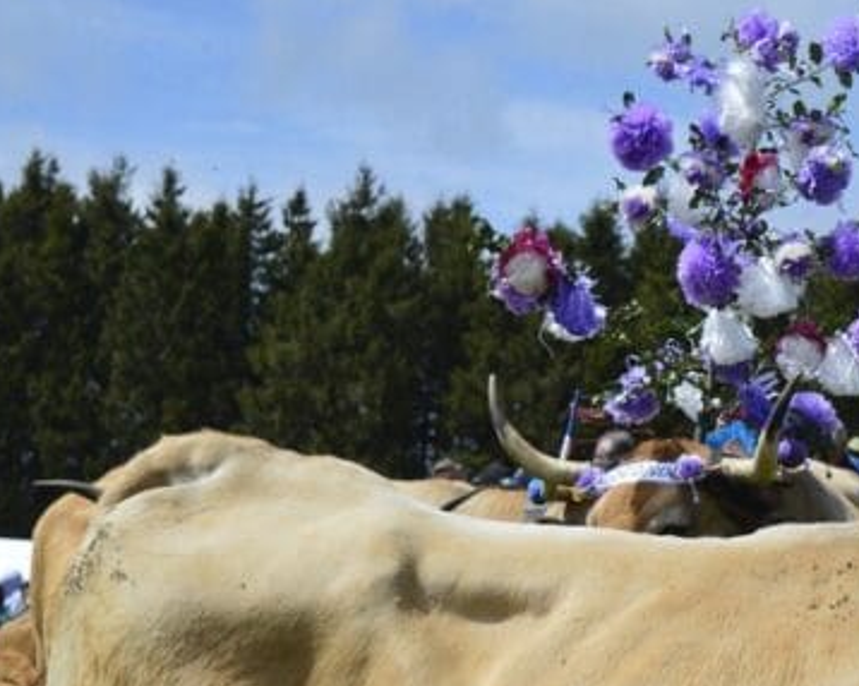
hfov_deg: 12.3
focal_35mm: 153
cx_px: 1085
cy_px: 680
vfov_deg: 10.0
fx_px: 3888
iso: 200
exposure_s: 1/1250
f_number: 6.3
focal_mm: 38
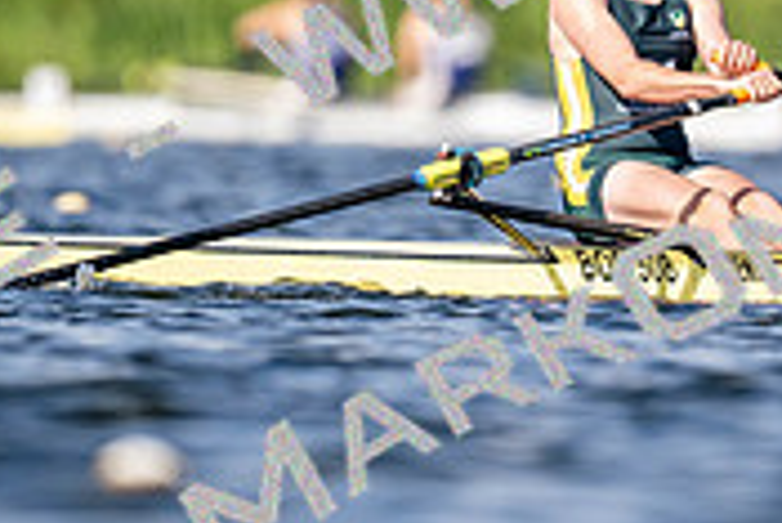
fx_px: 43240
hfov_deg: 1.0
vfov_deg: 0.7
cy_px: 118
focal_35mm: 1989
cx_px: 804
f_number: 4
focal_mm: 600
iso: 250
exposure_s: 1/2500
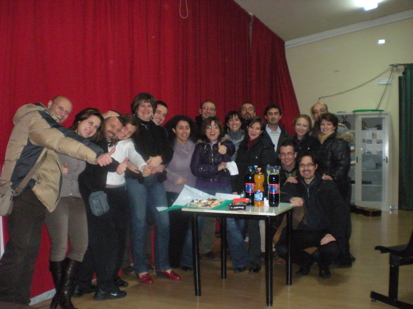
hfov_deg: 49.0
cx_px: 206
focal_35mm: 38
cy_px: 154
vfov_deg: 37.7
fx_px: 453
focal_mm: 6.3
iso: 800
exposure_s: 1/60
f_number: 3.1
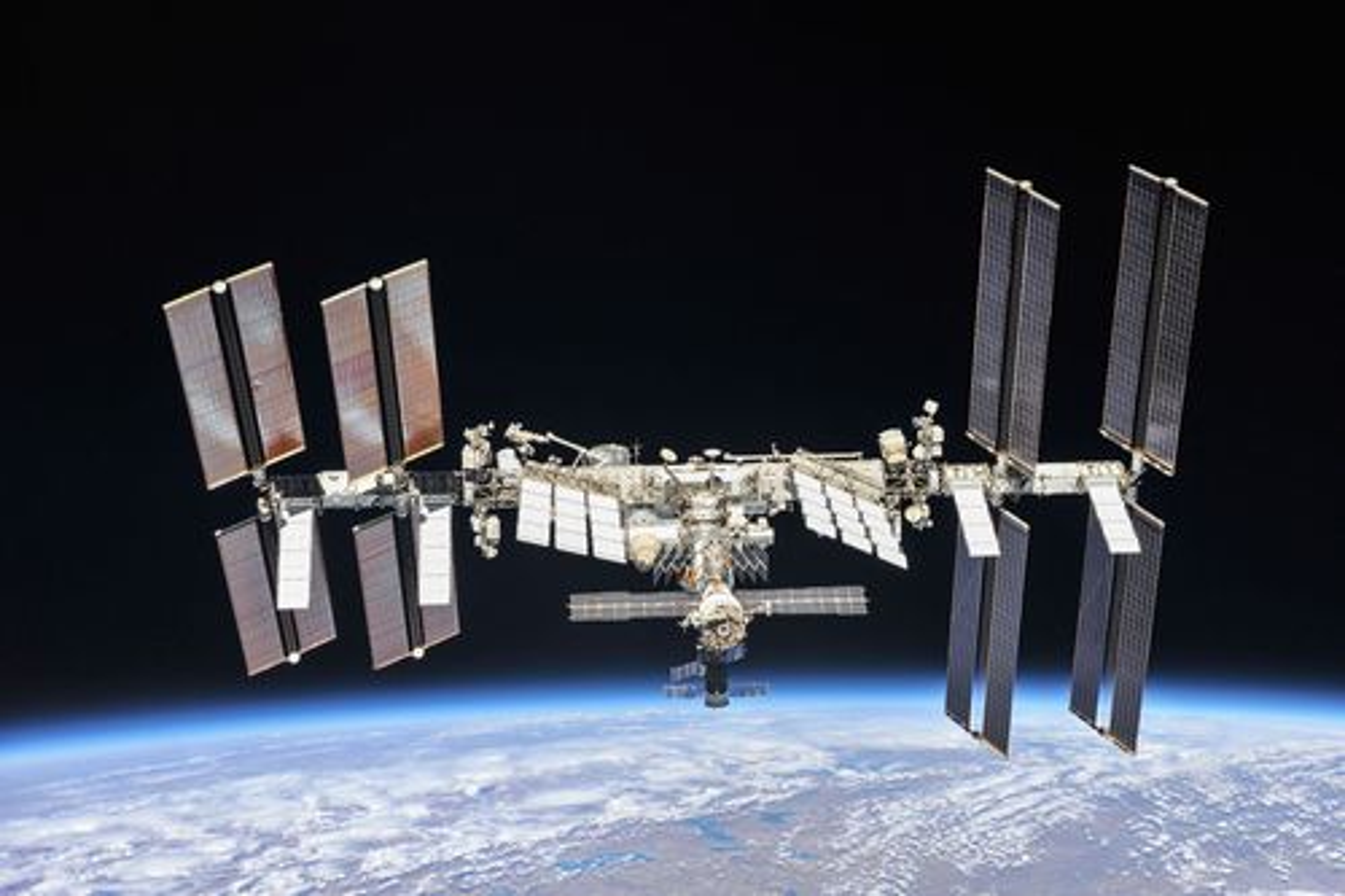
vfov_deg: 19.4
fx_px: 2614
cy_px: 448
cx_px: 672
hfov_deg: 28.9
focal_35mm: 70
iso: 200
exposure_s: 1/640
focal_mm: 70
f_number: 8
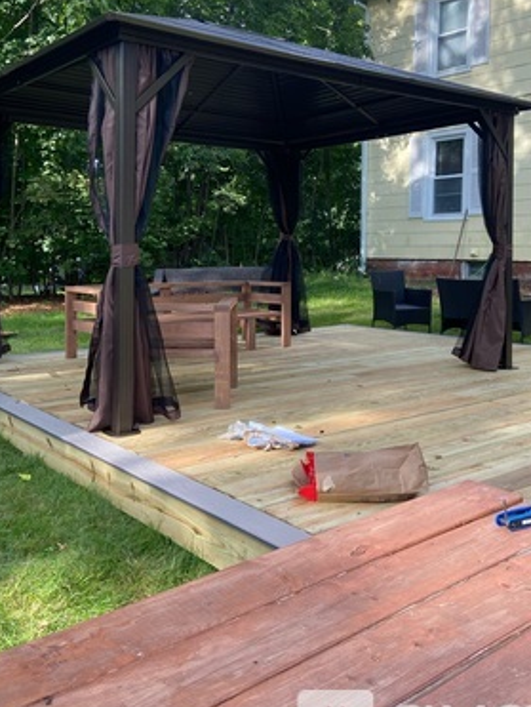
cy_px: 290
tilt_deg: -2.3
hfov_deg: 40.7
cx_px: 248
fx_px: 715
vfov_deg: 52.3
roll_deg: +0.3
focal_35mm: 35
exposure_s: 1/452
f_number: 1.8
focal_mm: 4.25
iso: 32
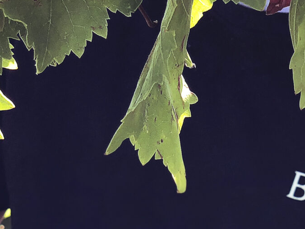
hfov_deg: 10.0
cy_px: 265
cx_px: 181
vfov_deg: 7.5
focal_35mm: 197
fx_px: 1736
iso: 16
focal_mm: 6
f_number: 2.4
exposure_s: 1/120
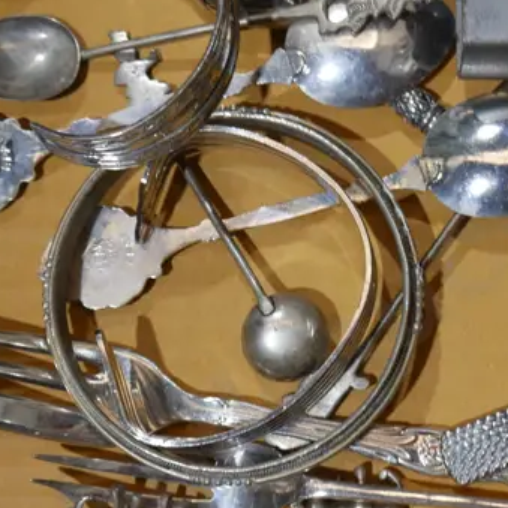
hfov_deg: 16.1
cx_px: 420
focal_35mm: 107
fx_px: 1777
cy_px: 299
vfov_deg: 16.3
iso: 250
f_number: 4.5
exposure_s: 1/60
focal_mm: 20
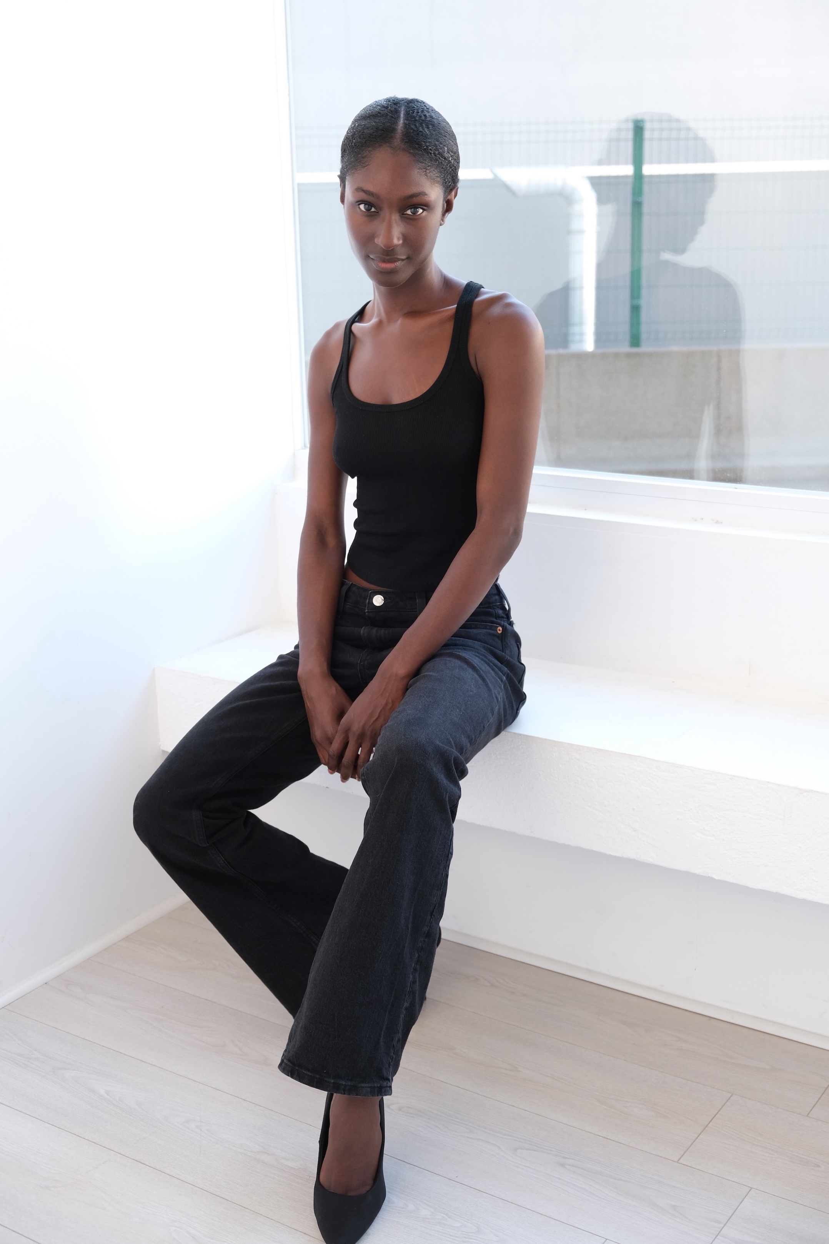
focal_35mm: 45
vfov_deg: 43.6
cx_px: 414
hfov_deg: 29.9
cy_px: 622
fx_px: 1555
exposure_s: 1/125
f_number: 4
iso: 640
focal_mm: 30.2
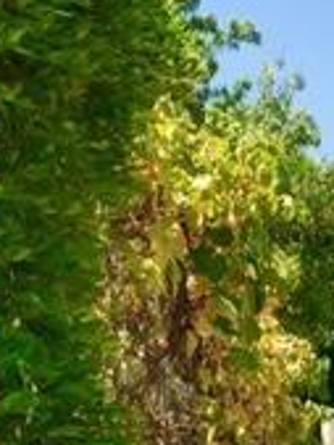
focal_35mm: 110
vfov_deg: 15.5
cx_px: 510
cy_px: 782
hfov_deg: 12.7
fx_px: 1413
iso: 32
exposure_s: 1/1464
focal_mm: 4.15
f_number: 2.2
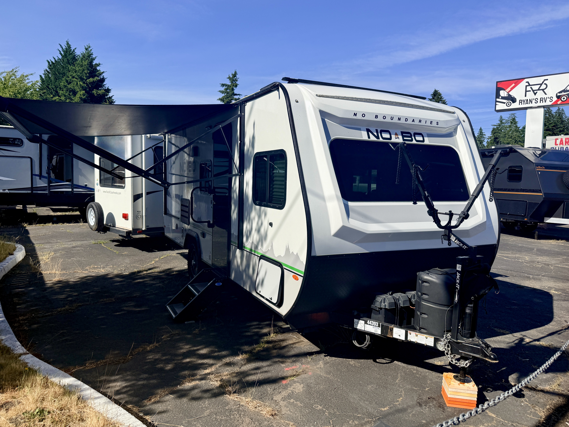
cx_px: 284
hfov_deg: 71.6
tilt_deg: -3.0
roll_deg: +0.9
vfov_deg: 56.8
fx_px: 394
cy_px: 214
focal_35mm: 24
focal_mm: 6.76
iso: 80
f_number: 1.78
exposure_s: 1/8130
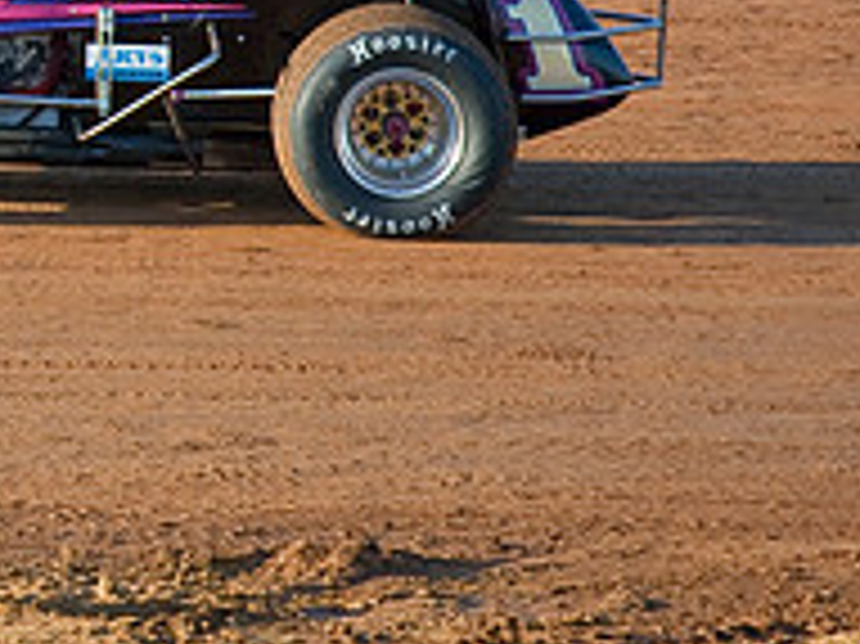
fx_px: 5984
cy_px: -95
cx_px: -356
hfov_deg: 8.1
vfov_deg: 6.1
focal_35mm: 241
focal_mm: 55
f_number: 4.5
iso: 200
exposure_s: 1/800
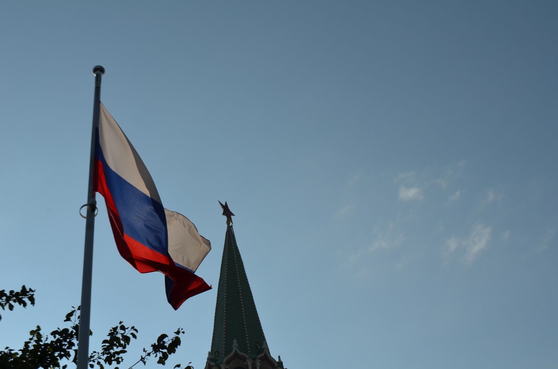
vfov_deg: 23.7
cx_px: 279
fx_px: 881
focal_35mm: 57
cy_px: 184
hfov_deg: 35.1
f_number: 11
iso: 100
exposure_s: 1/500
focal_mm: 38
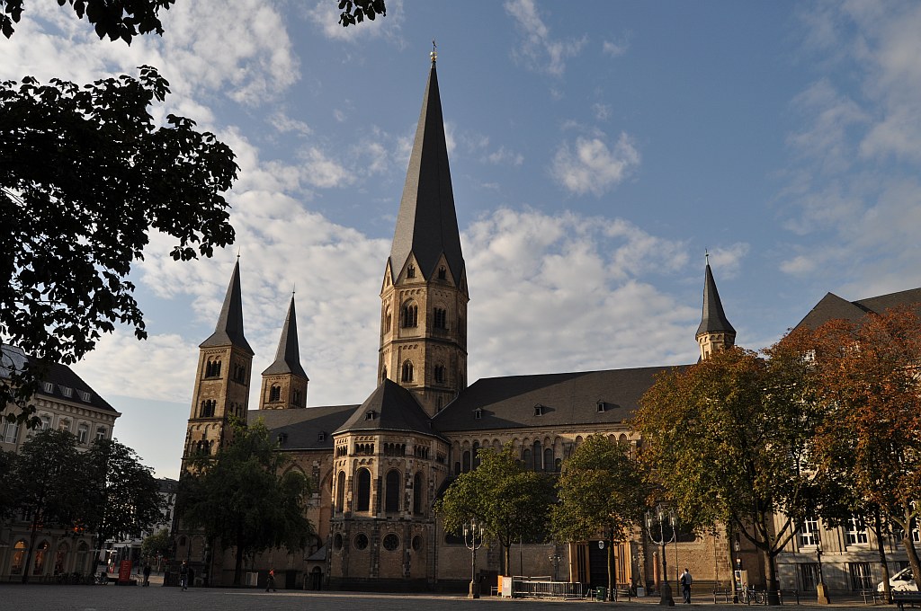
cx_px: 460
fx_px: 690
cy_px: 306
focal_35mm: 27
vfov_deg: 47.8
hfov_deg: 67.4
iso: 200
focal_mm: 18
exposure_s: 1/320
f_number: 11
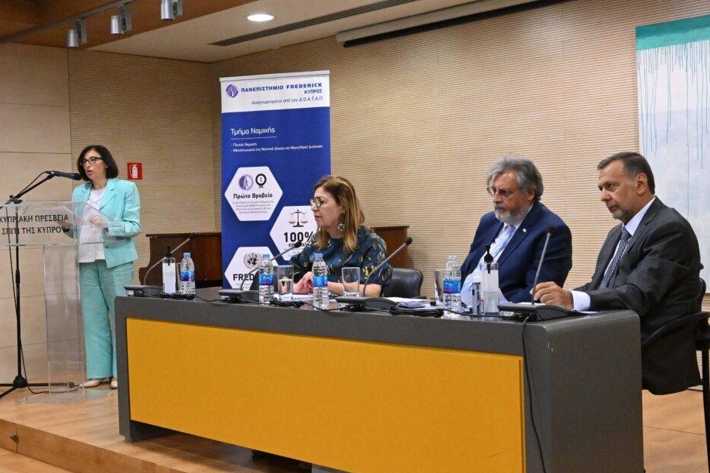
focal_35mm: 49
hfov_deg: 40.3
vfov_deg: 27.5
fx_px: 966
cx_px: 353
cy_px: 248
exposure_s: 1/250
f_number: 5.6
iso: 8000
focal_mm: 30
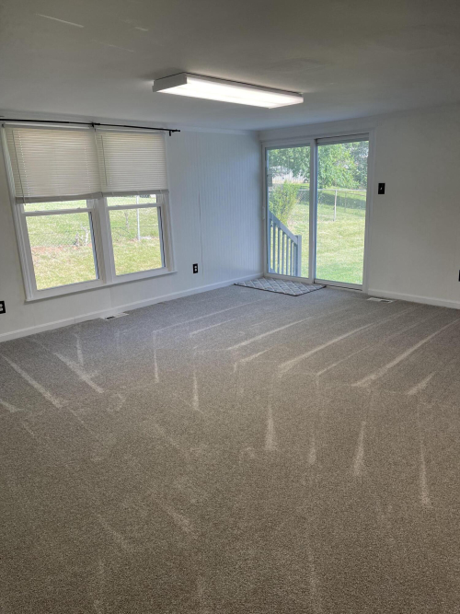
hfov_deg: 54.9
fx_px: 443
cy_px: 307
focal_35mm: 25
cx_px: 230
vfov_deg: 69.4
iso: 32
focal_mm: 5.1
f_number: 1.6
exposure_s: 1/178
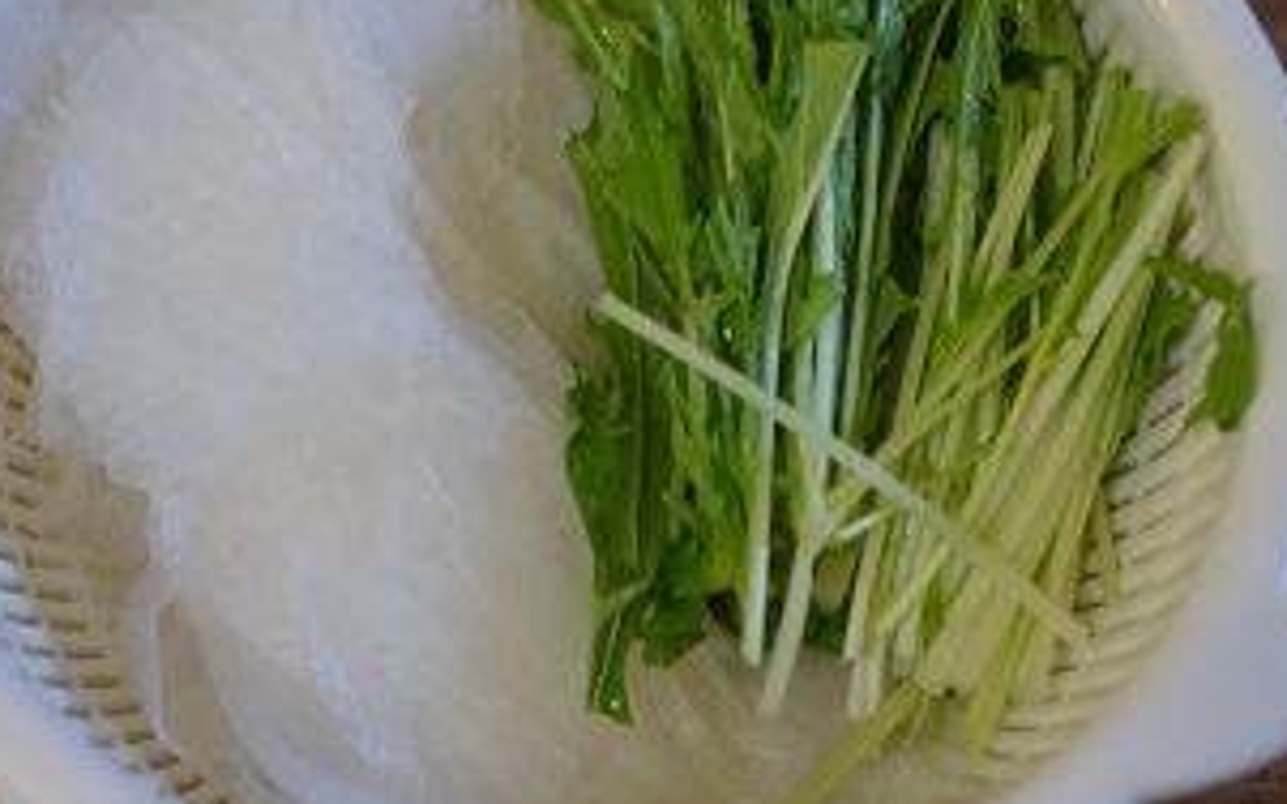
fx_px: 2841
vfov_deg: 16.1
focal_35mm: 81
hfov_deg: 25.5
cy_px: 383
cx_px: 556
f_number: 3
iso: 100
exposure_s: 1/10
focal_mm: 40
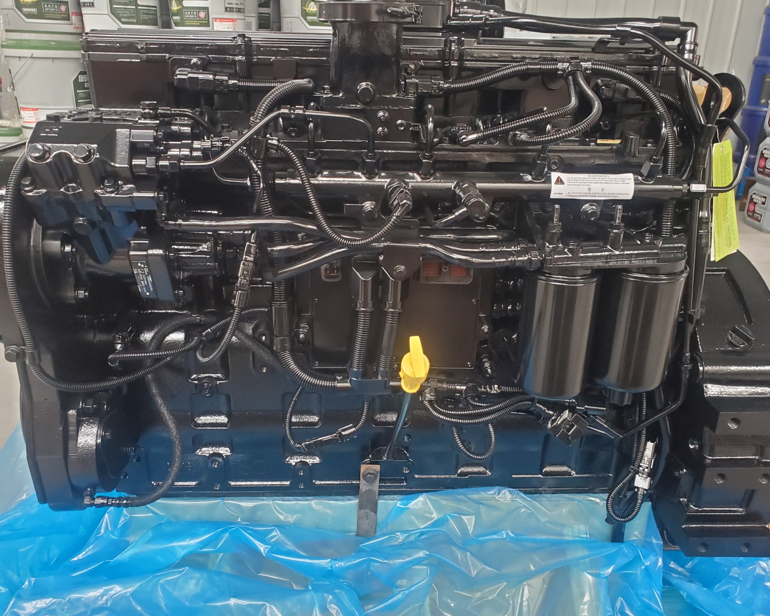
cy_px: 300
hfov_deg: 62.2
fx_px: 638
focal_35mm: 28
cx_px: 397
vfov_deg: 51.5
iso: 800
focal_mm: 4.3
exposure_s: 1/50
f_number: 2.4
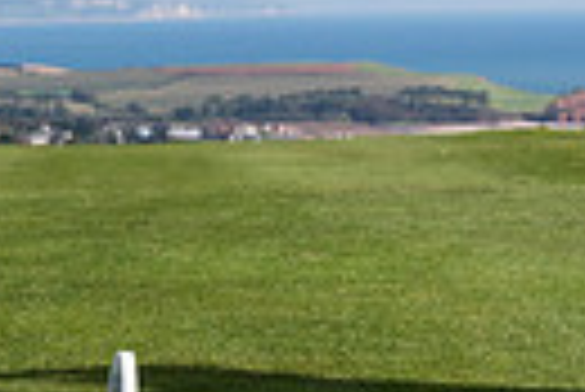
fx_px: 3042
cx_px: 738
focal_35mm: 187
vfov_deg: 7.2
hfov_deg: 10.8
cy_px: -315
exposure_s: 1/1600
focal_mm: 42
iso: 400
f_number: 5.6
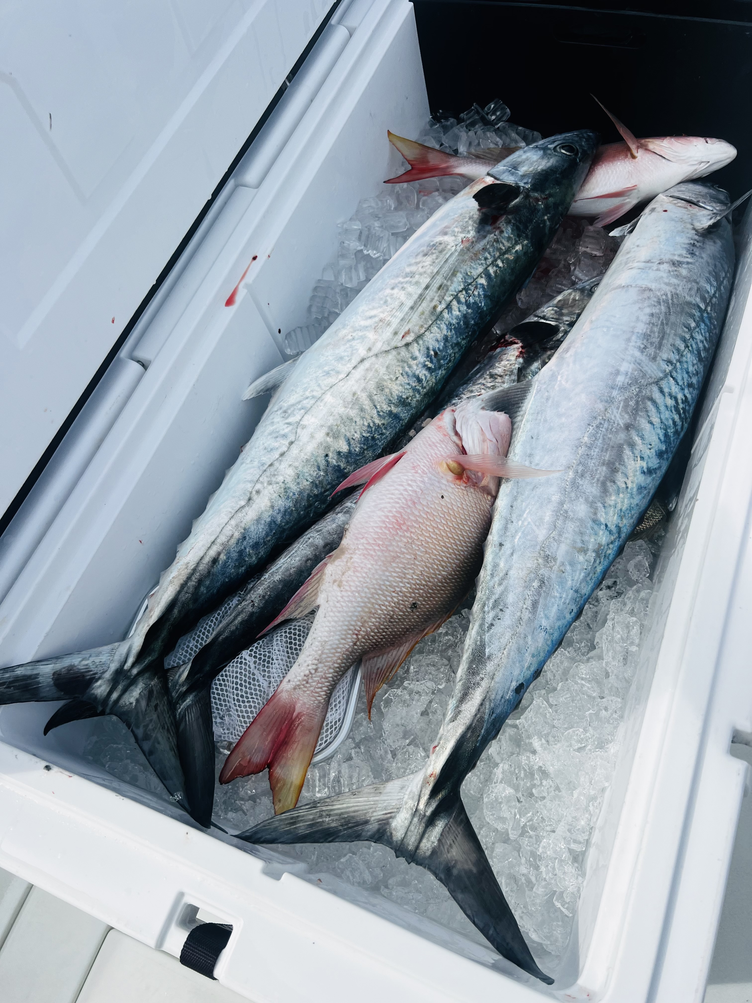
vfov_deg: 67.3
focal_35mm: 26
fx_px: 753
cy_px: 502
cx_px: 376
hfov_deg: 53.1
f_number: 1.5
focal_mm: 5.7
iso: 50
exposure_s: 1/5882
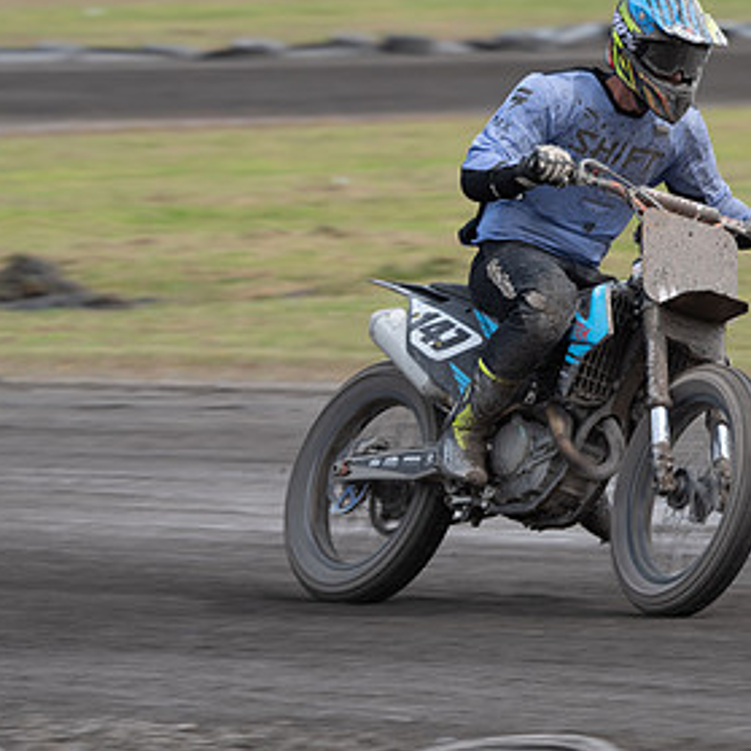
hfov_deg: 3.5
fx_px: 12125
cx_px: 592
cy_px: 367
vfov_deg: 3.5
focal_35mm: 494
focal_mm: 280
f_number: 8
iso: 200
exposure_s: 1/320
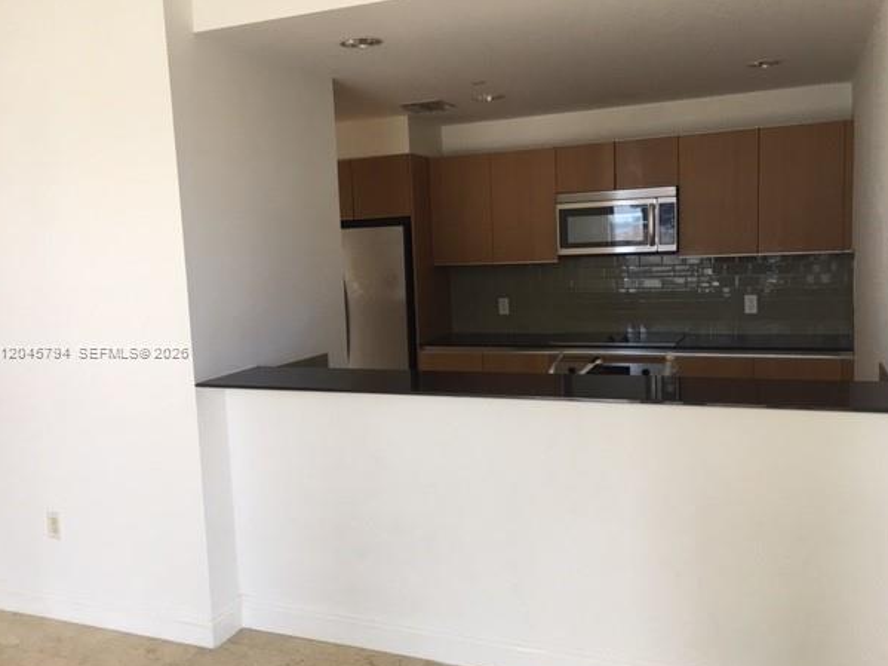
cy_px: 352
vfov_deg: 45.4
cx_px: 458
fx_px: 795
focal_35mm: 31
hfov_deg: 58.3
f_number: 2.2
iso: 25
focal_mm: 4.15
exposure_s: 1/30
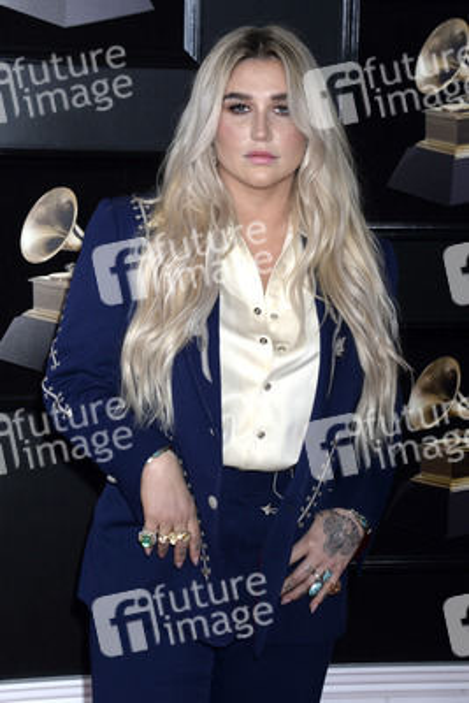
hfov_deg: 13.7
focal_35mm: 100
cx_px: 234
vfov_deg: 20.4
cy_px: 352
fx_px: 1952
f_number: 6.3
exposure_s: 1/250
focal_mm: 100
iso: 800
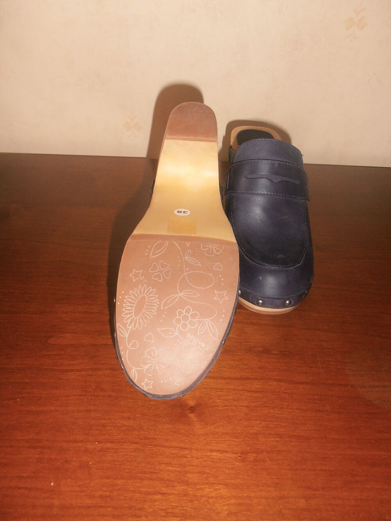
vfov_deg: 71.6
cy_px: 260
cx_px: 196
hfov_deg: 56.8
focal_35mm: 24
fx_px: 361
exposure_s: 1/30
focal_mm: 4.2
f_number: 3
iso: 125
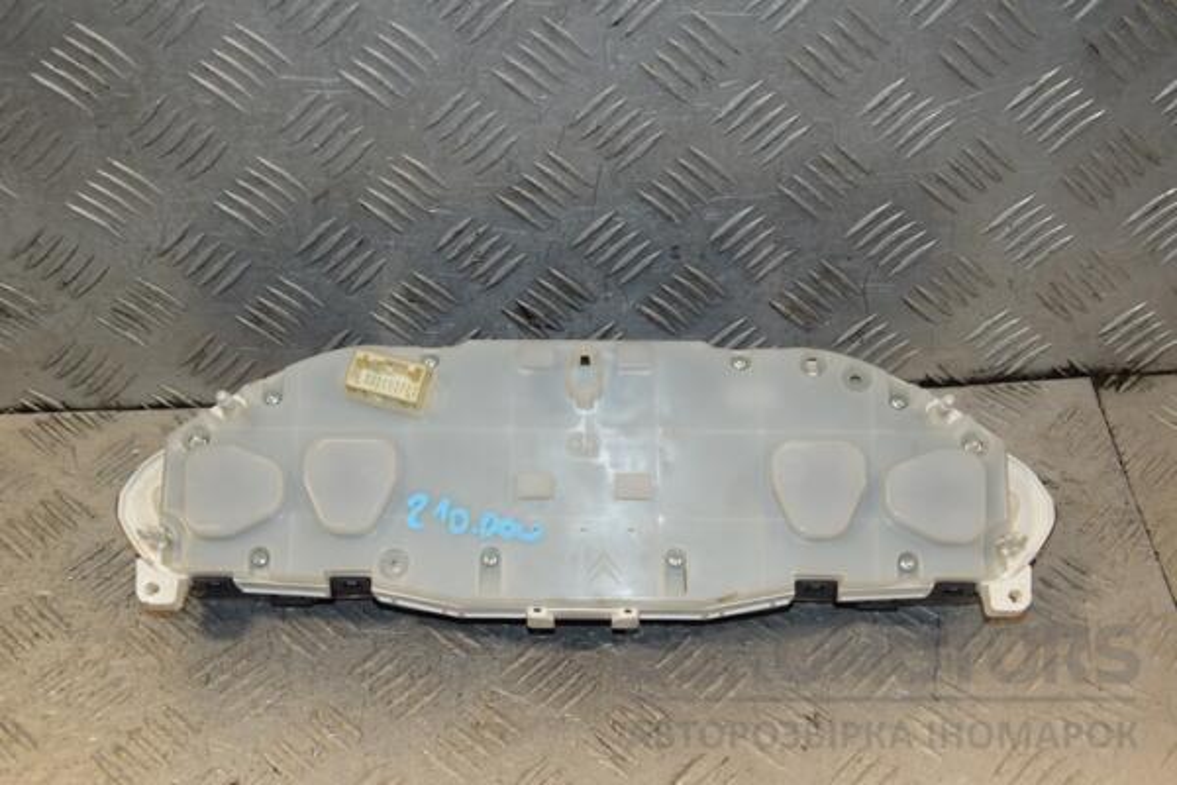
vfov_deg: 23.8
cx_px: 588
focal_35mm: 57
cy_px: 392
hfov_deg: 35.1
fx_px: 1863
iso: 800
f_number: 7.1
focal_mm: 38
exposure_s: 1/200
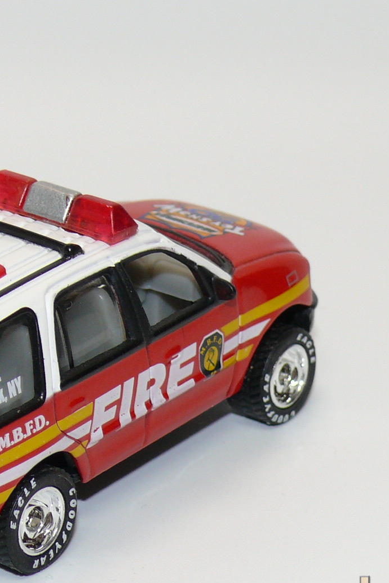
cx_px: 54
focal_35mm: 164
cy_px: 324
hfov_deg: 8.3
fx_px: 2658
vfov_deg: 12.5
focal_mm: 13.3
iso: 100
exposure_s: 1/30
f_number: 4
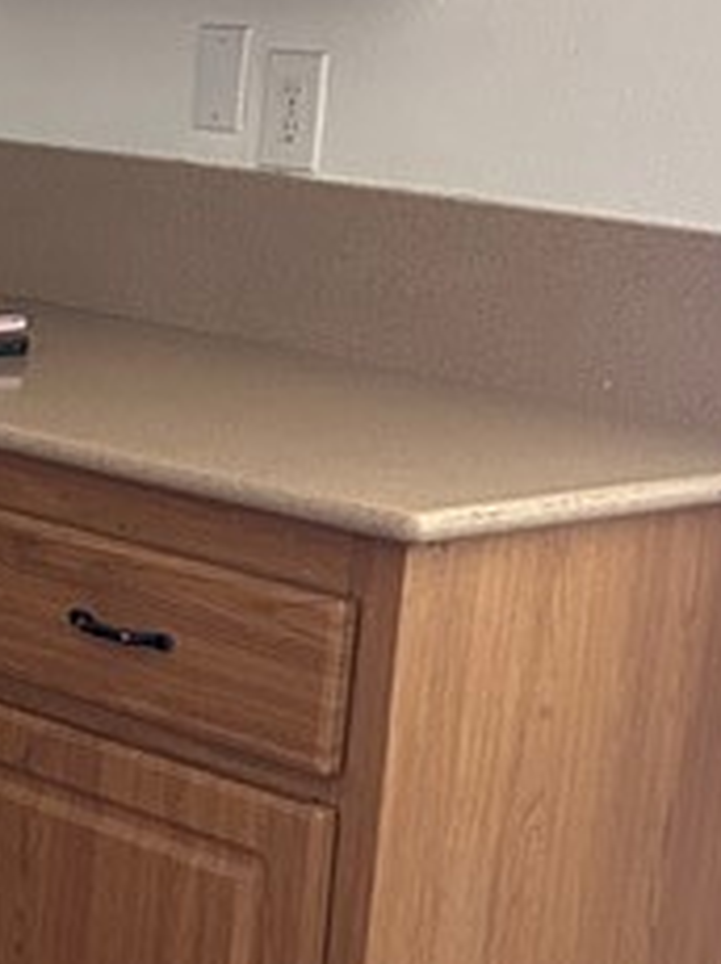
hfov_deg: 11.8
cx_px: -562
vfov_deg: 17.0
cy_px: 625
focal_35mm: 116
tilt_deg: -14.0
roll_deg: -1.9
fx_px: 3227
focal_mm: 5.7
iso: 500
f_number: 1.5
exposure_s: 1/49
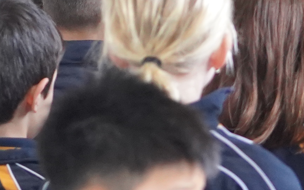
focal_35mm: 716
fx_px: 5931
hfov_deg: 2.9
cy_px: -238
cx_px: 371
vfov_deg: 1.8
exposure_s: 1/160
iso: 3200
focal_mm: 102
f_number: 4
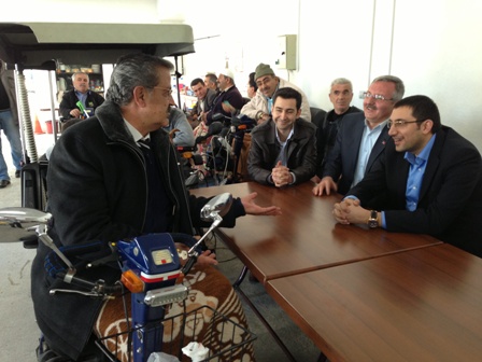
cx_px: 241
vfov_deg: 42.9
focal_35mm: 33
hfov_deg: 55.4
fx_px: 459
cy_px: 181
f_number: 2.4
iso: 100
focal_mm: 4.13
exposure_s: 1/20
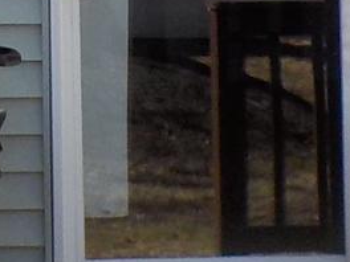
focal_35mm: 233
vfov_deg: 6.1
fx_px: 2356
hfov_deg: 8.3
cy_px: -356
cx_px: -160
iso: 125
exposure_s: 1/500
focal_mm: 4.1
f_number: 3.3
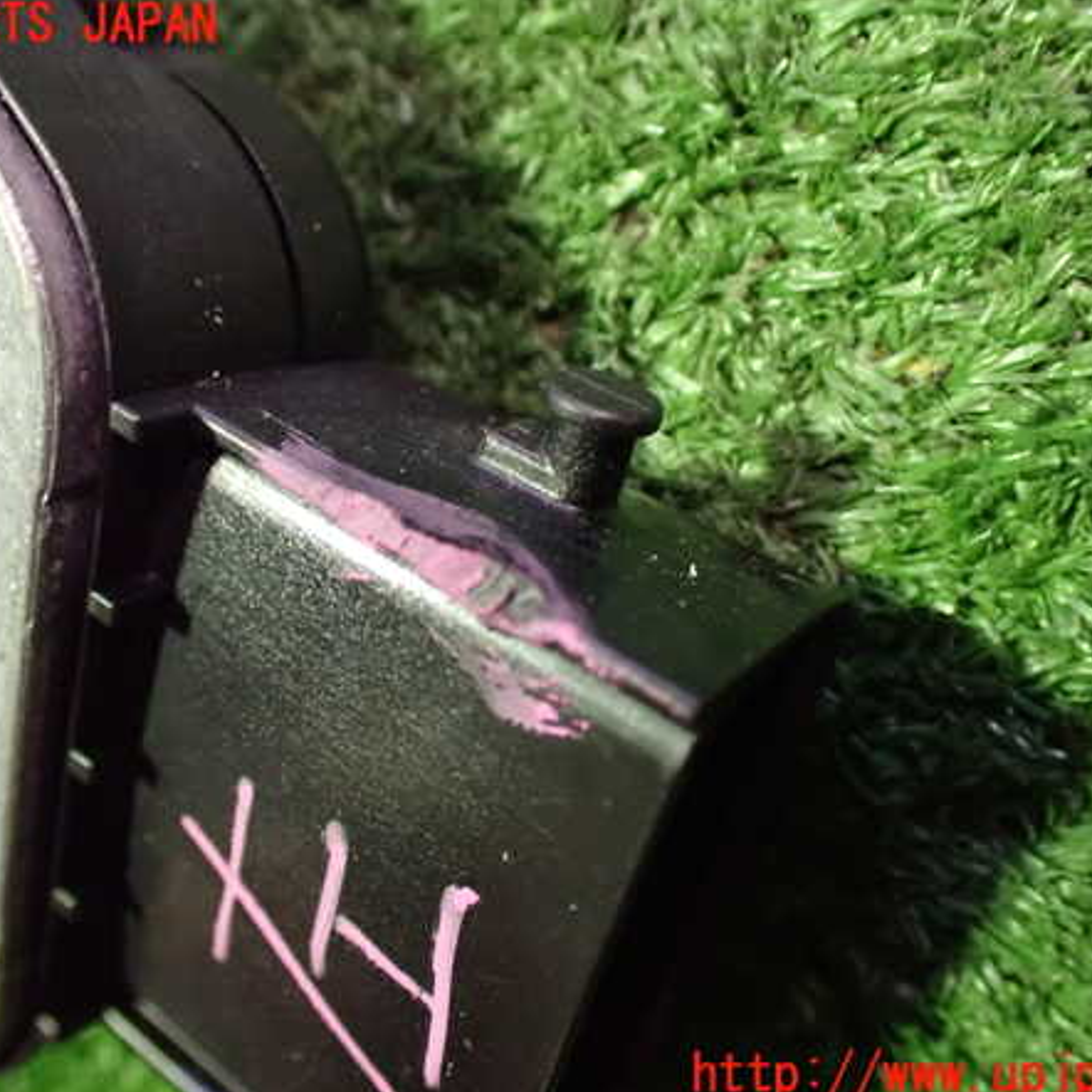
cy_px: 551
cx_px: 509
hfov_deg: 46.0
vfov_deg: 46.0
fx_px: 1285
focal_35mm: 36
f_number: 2.3
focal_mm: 5.4
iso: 1250
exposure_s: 1/30
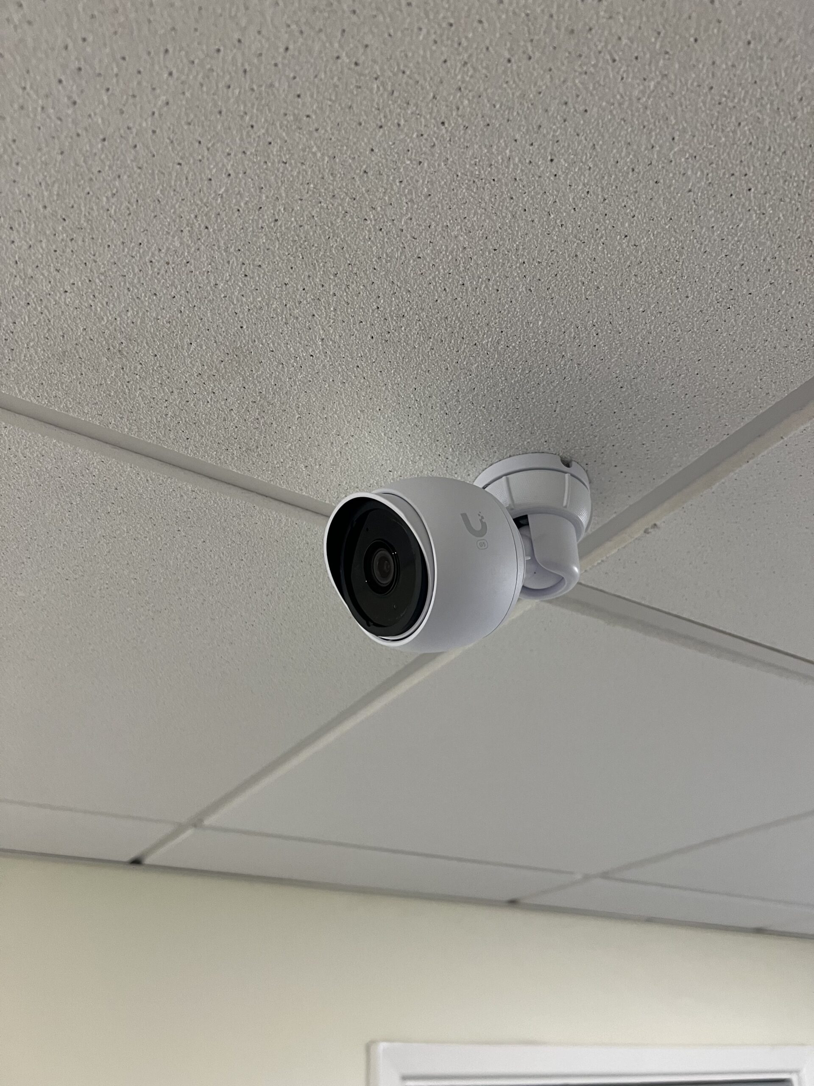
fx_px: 815
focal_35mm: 26
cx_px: 407
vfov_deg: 67.3
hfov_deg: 53.1
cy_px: 543
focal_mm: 5.7
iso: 200
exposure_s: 1/50
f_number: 1.5
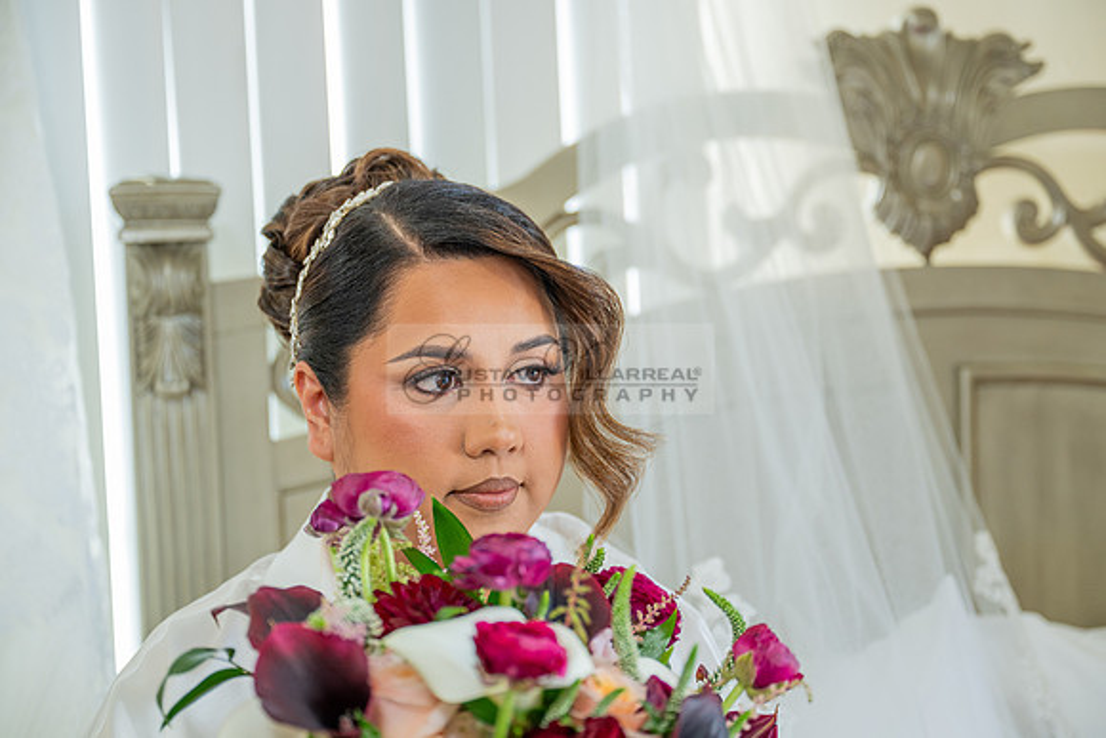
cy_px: 369
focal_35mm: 59
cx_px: 553
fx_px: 1813
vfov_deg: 23.0
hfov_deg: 33.9
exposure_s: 1/125
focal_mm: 59
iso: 640
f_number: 3.2
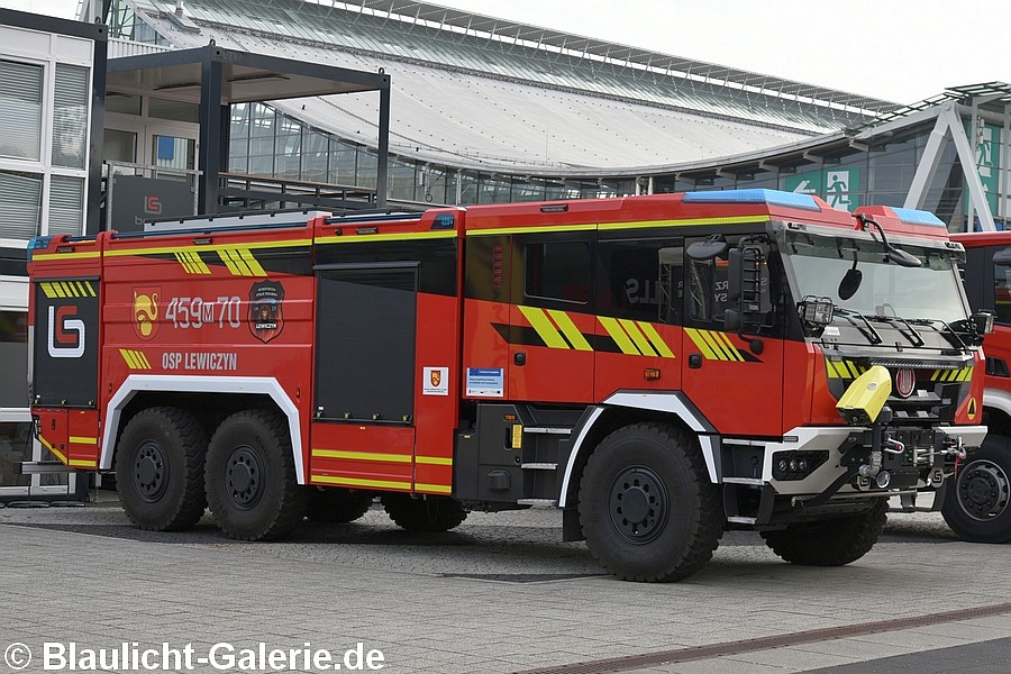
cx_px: 506
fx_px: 1741
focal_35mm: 62
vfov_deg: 21.9
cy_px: 337
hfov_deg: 32.4
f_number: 7.1
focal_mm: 62
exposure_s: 1/200
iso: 400
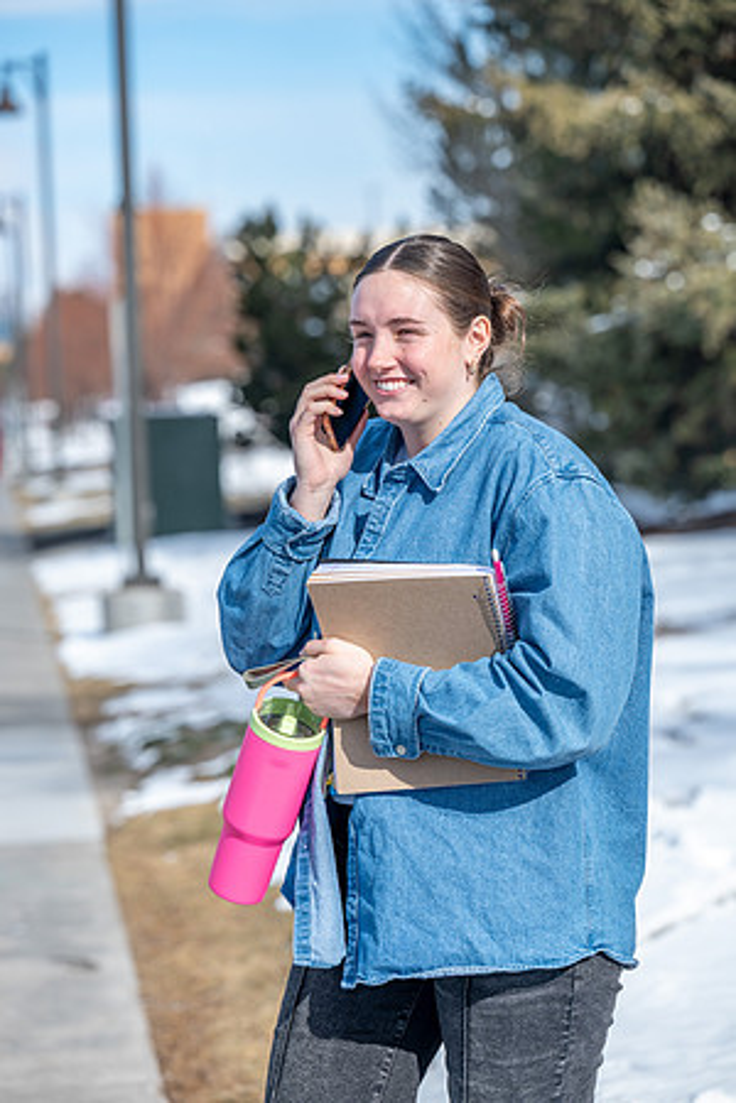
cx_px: 368
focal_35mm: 115
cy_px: 552
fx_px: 3526
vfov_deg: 17.8
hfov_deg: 11.9
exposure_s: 1/800
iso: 100
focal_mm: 115
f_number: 4.5
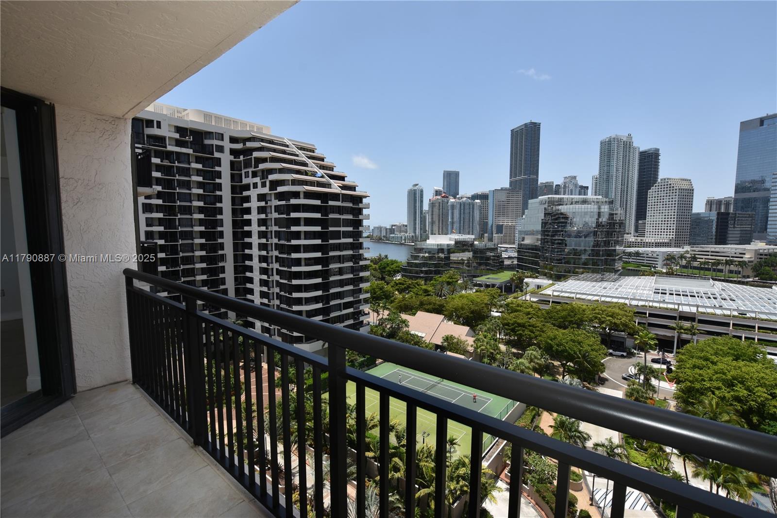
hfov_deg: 100.4
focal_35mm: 15
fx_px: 324
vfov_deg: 77.3
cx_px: 388
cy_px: 259
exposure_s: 1/250
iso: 100
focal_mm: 10
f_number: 8
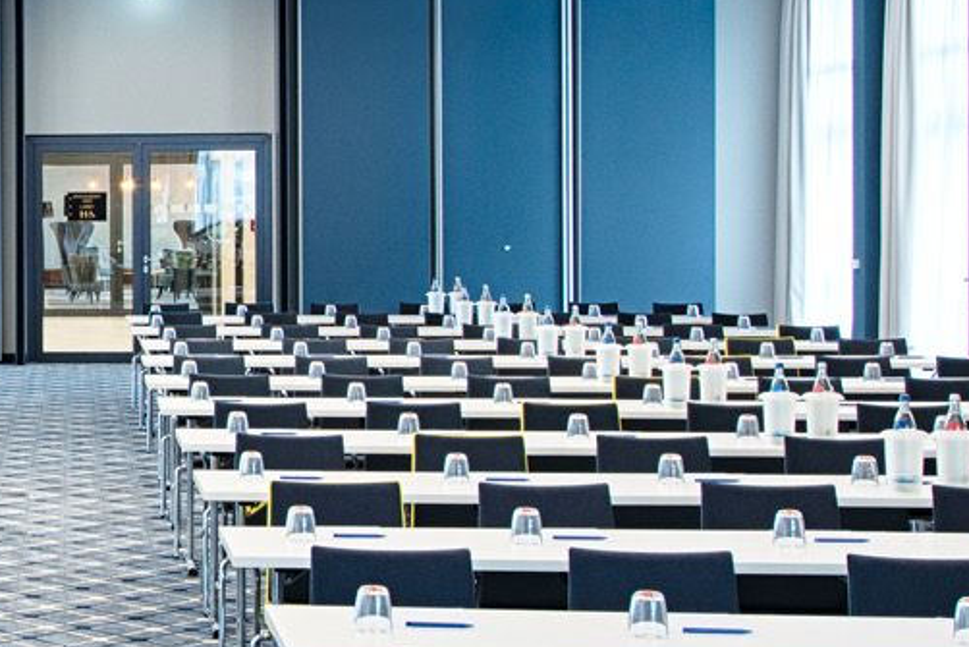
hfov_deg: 17.8
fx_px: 2827
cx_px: -401
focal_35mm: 105
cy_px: 238
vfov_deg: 13.0
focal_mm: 22
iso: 100
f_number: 8
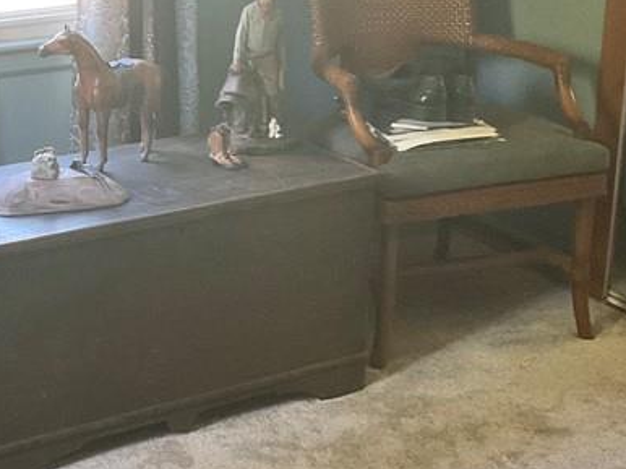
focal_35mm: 77
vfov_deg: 18.9
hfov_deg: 24.3
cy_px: 86
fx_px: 1392
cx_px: 18
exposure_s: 1/60
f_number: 1.8
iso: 250
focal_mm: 3
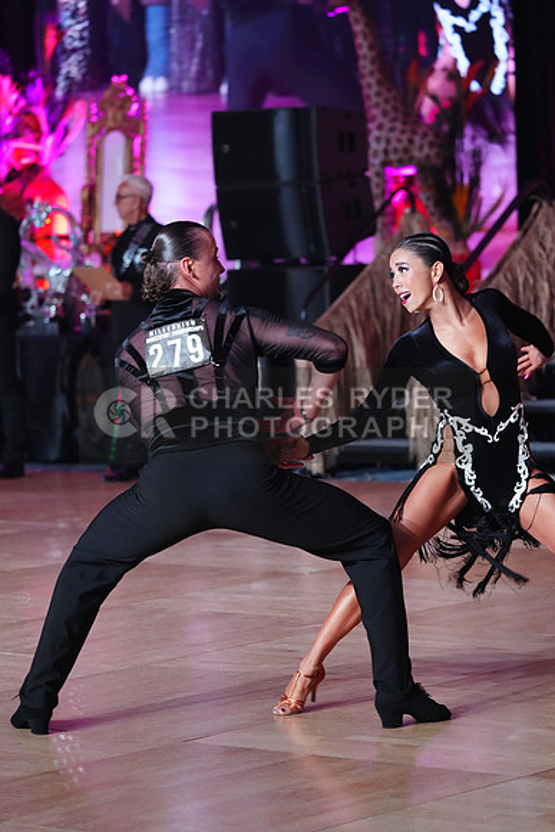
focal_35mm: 143
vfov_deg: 14.3
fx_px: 3305
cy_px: 416
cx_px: 278
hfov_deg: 9.6
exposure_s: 1/250
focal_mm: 143
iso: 3200
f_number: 4
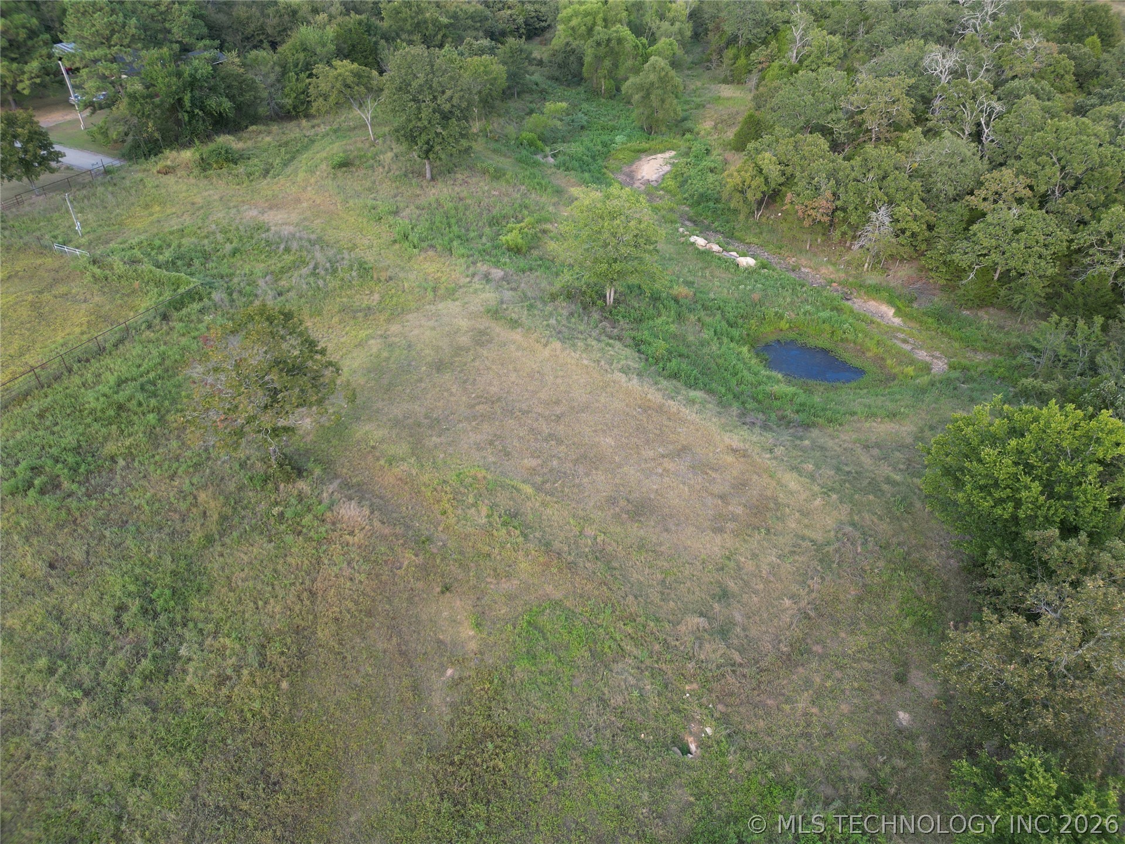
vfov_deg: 56.8
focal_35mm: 24
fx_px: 780
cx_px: 562
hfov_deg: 71.6
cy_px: 422
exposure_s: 1/240
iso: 100
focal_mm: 6.72
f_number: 1.7
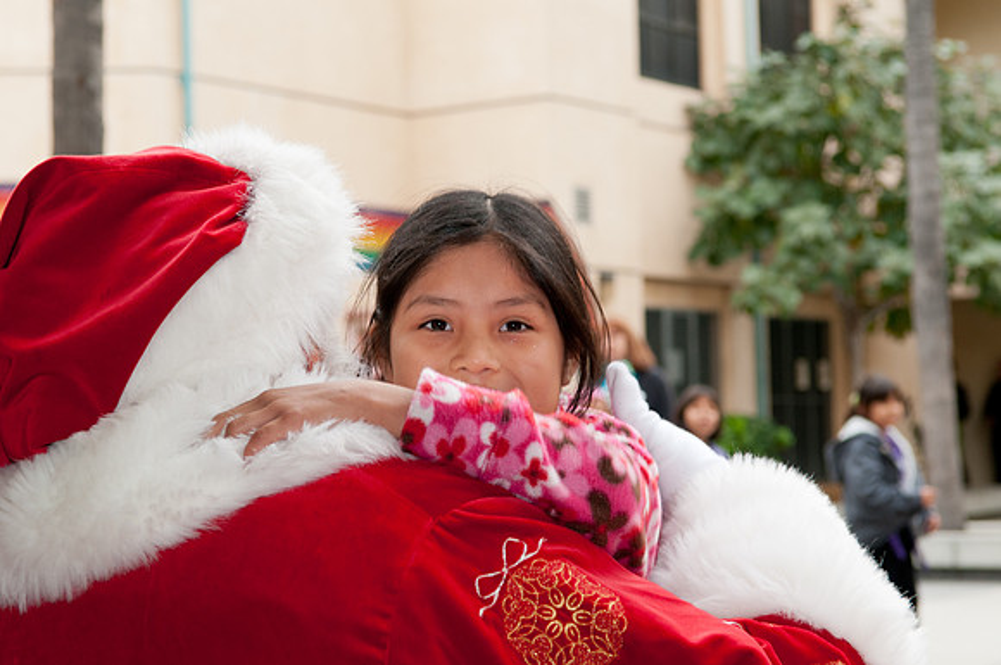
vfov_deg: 16.5
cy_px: 332
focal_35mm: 82
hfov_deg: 24.6
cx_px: 500
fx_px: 2291
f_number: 5.6
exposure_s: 1/125
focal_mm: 55
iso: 320
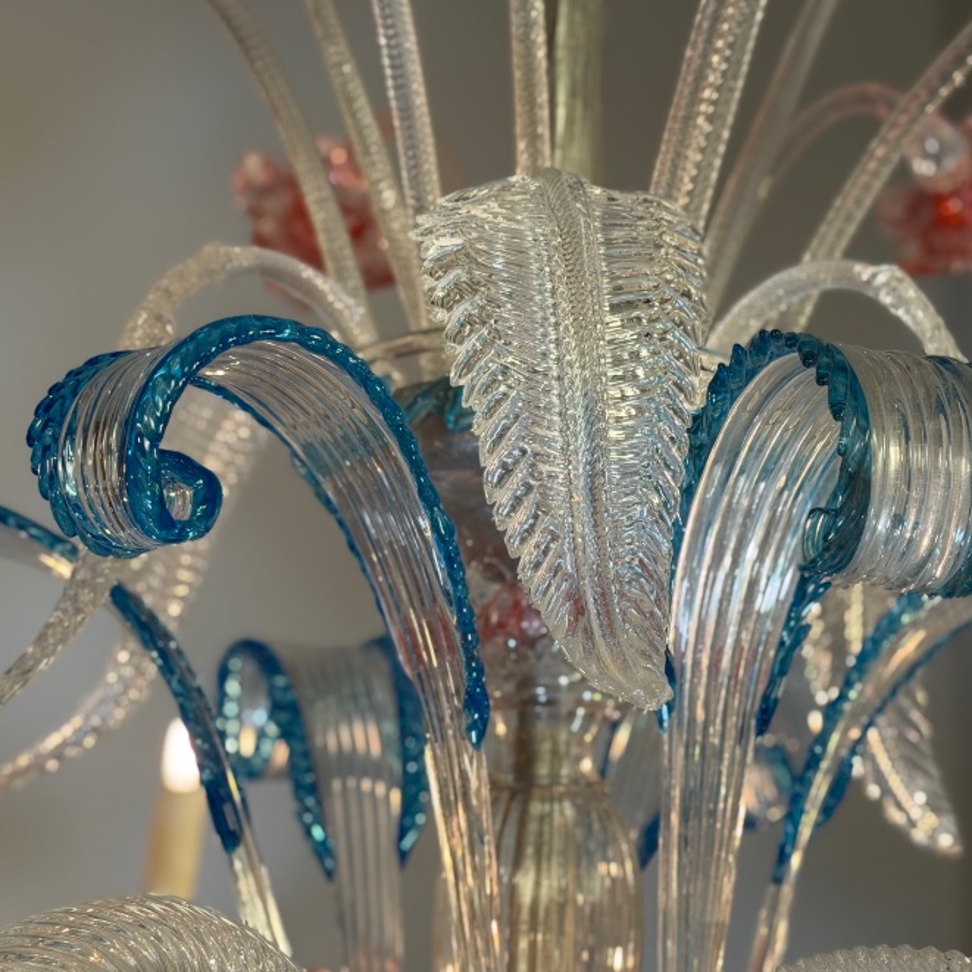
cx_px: 509
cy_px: 573
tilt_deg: +12.5
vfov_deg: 22.4
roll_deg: -1.4
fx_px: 2446
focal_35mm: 77
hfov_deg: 22.5
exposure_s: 1/100
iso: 100
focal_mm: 6.76
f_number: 1.78
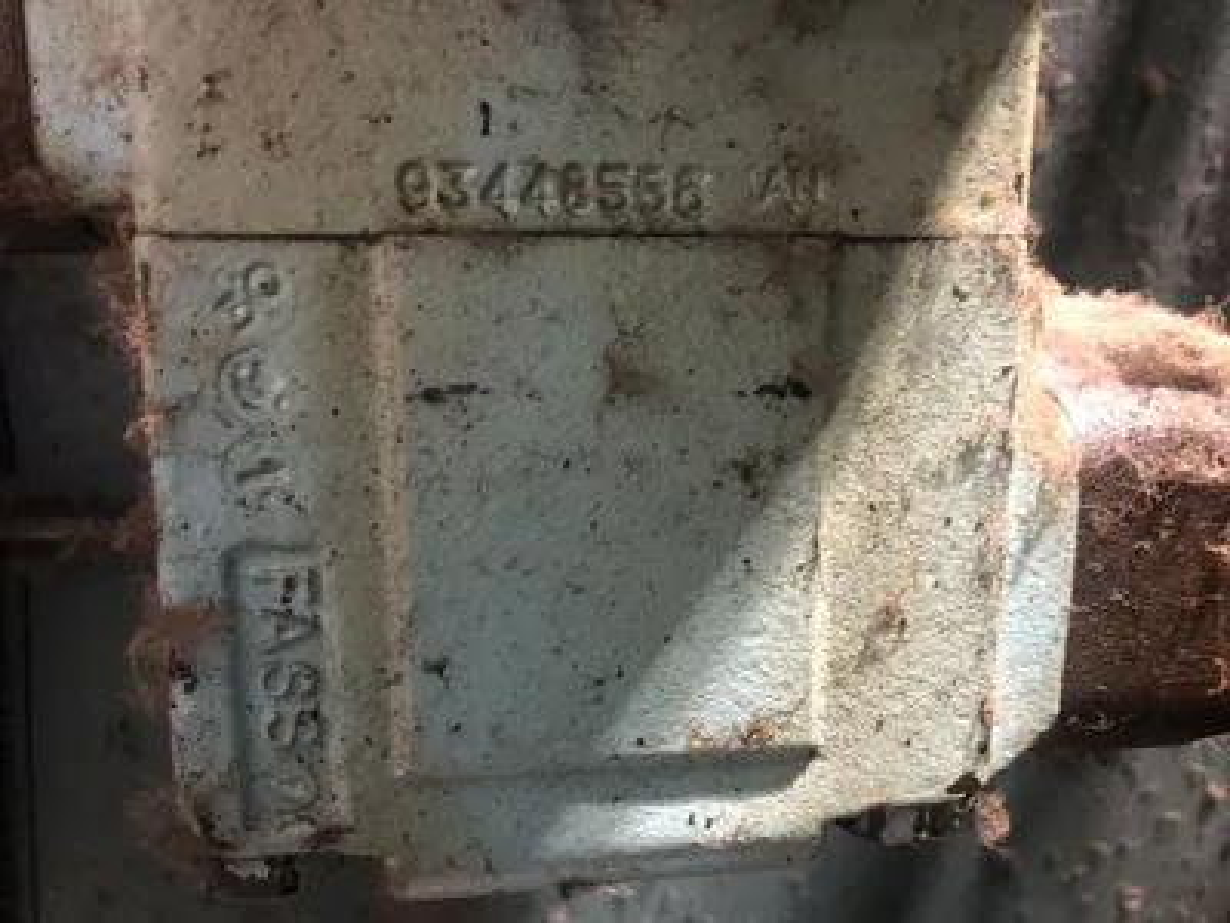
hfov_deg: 63.4
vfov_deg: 49.7
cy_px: 462
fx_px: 995
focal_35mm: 28
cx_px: 615
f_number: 1.8
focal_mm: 4
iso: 100
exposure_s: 1/6
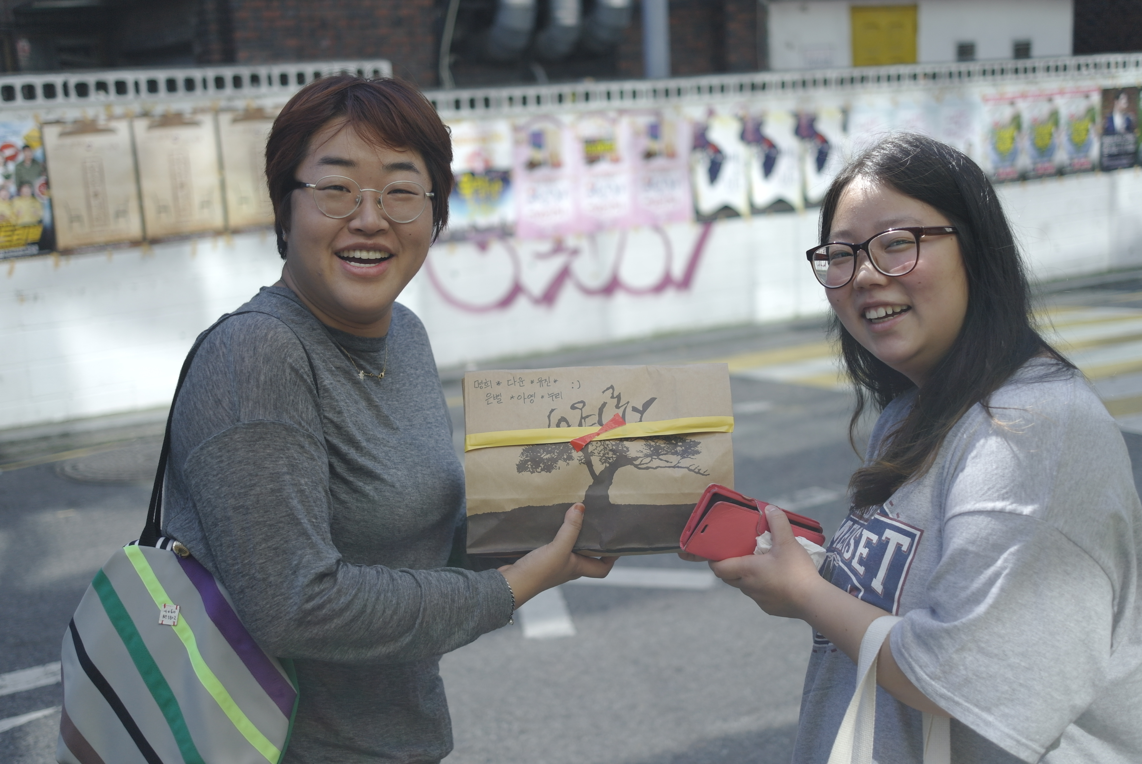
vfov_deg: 29.3
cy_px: 382
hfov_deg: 42.7
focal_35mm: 46
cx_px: 571
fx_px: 1461
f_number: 2
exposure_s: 1/800
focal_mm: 30
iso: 100
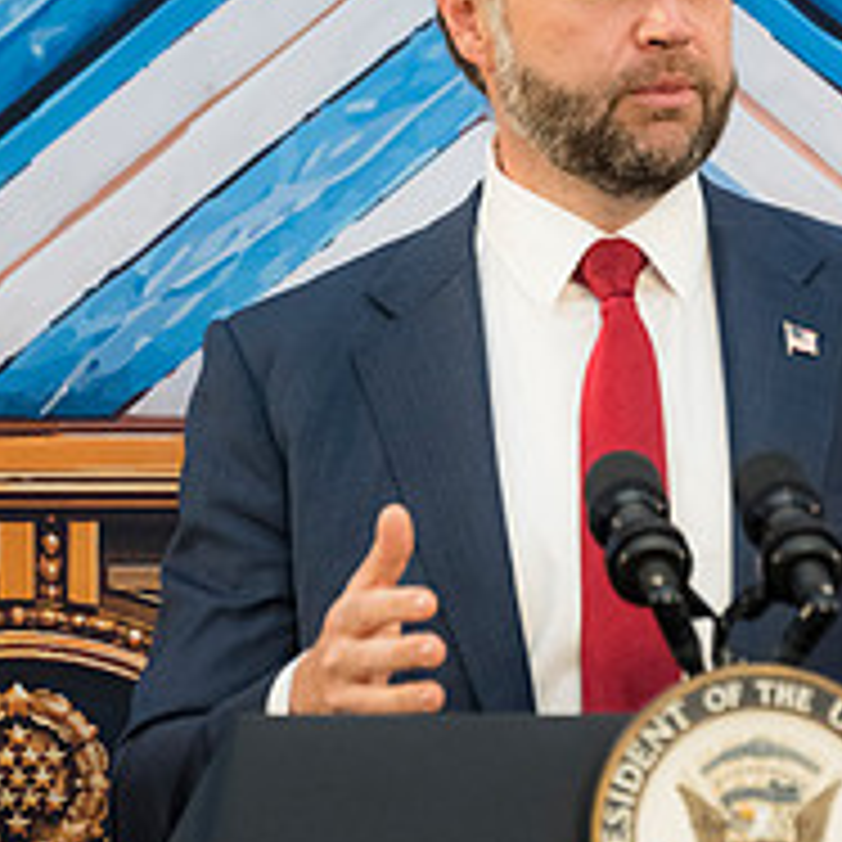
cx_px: 558
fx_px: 16924
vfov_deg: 2.8
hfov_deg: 2.8
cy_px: 338
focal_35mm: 615
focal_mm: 300
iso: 2200
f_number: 5.6
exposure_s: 1/400
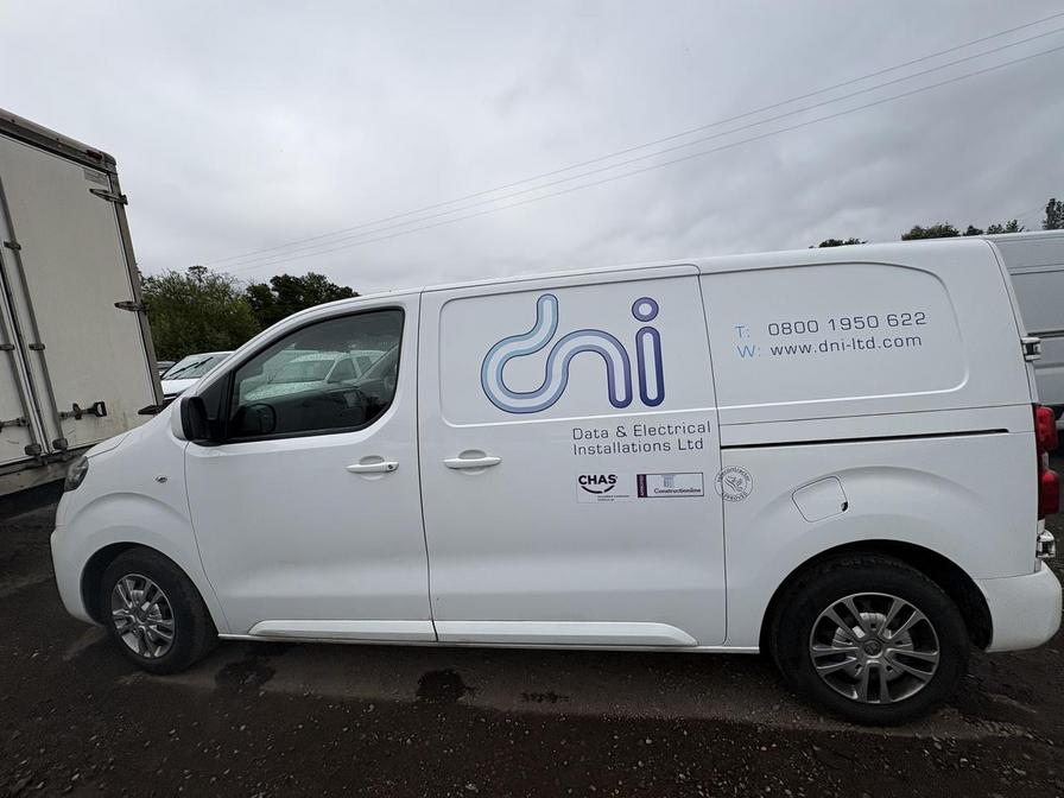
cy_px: 399
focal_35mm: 14
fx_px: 430
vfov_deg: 85.7
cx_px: 532
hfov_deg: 102.1
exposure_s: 1/2874
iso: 50
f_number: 2.2
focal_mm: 2.22
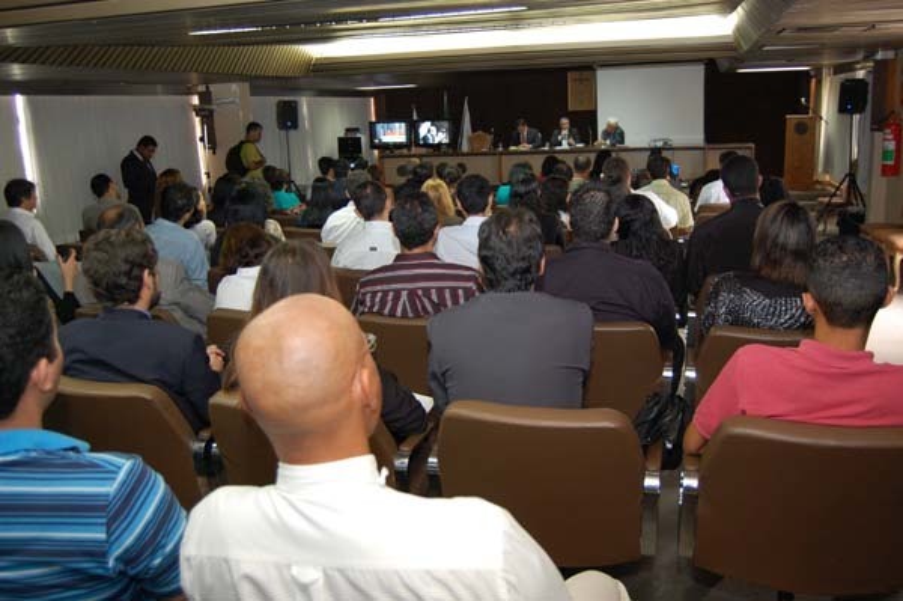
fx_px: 827
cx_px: 452
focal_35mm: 33
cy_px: 300
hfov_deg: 57.3
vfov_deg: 39.9
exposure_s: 1/30
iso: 800
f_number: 3.8
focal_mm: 22
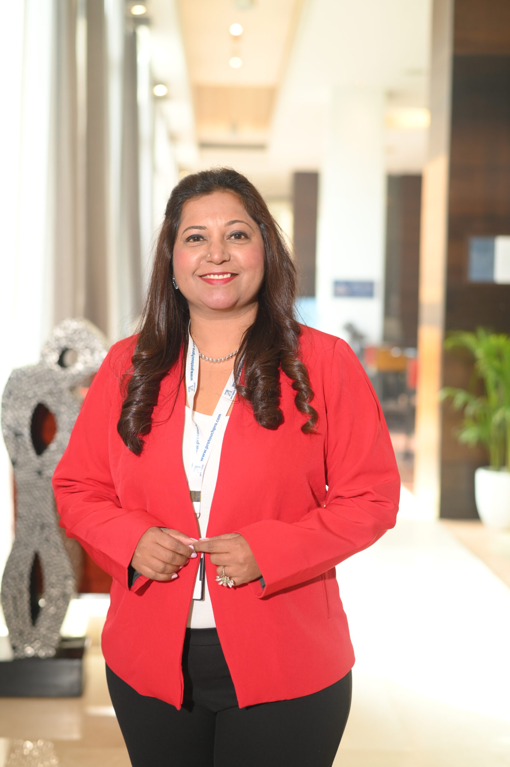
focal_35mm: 50
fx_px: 1064
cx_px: 255
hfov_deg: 27.0
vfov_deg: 39.6
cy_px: 384
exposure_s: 1/160
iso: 640
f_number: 2.8
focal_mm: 50
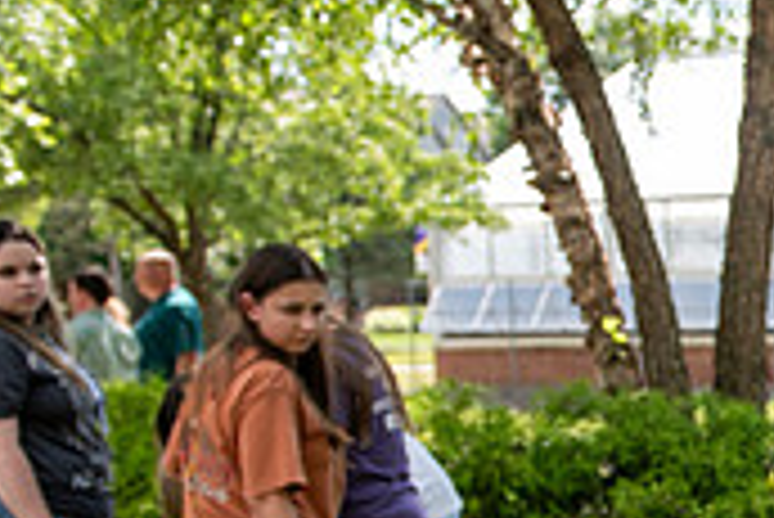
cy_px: 484
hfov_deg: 20.2
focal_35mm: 91
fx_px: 1958
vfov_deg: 14.9
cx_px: 1048
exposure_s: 1/500
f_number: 3.5
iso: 160
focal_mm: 27
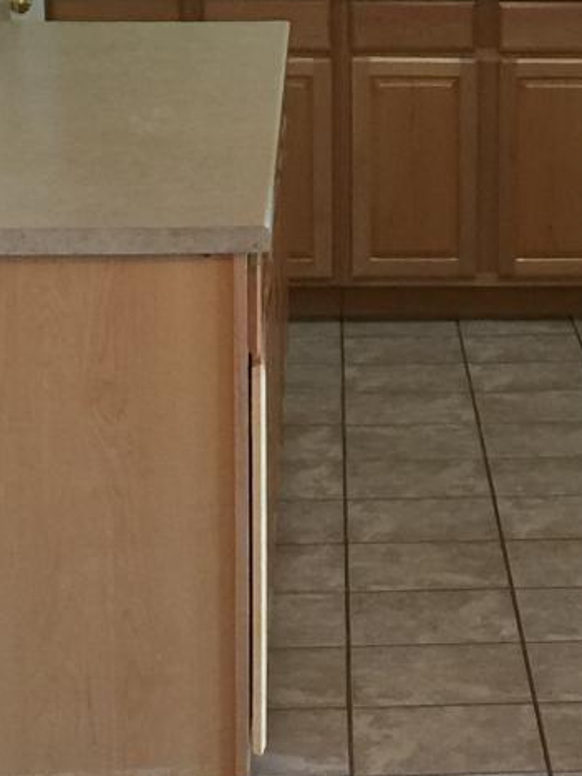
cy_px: 305
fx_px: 2780
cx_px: 602
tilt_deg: -11.1
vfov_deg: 15.9
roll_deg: -1.4
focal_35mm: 124
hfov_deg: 11.8
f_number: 2.2
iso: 40
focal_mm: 4.15
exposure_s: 1/15
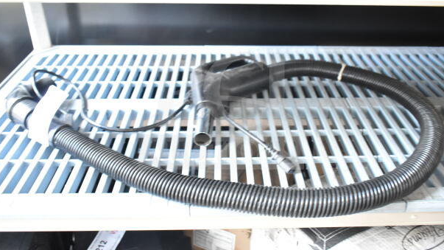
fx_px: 412
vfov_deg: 33.7
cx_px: 221
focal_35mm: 35
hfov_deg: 56.6
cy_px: 111
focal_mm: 22
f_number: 3.8
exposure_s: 1/50
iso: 1600
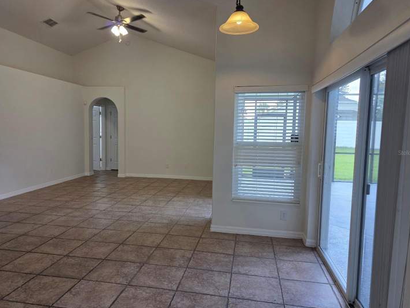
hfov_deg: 67.3
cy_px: 153
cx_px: 194
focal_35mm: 26
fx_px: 308
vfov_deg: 53.1
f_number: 1.7
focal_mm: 6.3
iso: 80
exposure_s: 1/120
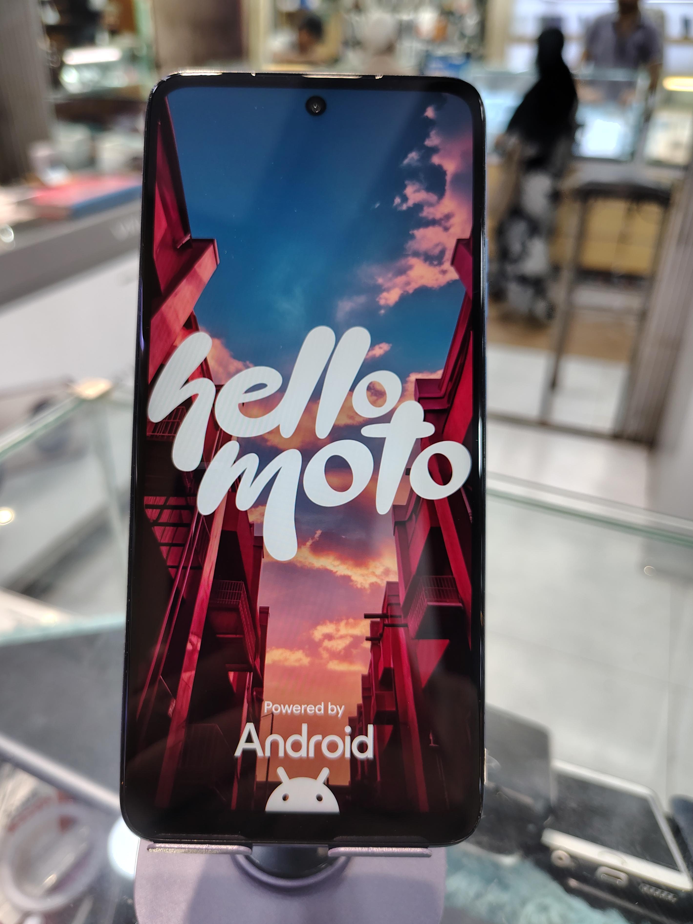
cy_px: 449
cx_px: 320
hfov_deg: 53.0
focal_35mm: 26
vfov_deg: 67.3
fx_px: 694
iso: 379
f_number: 1.8
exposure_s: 1/100
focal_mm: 5.56
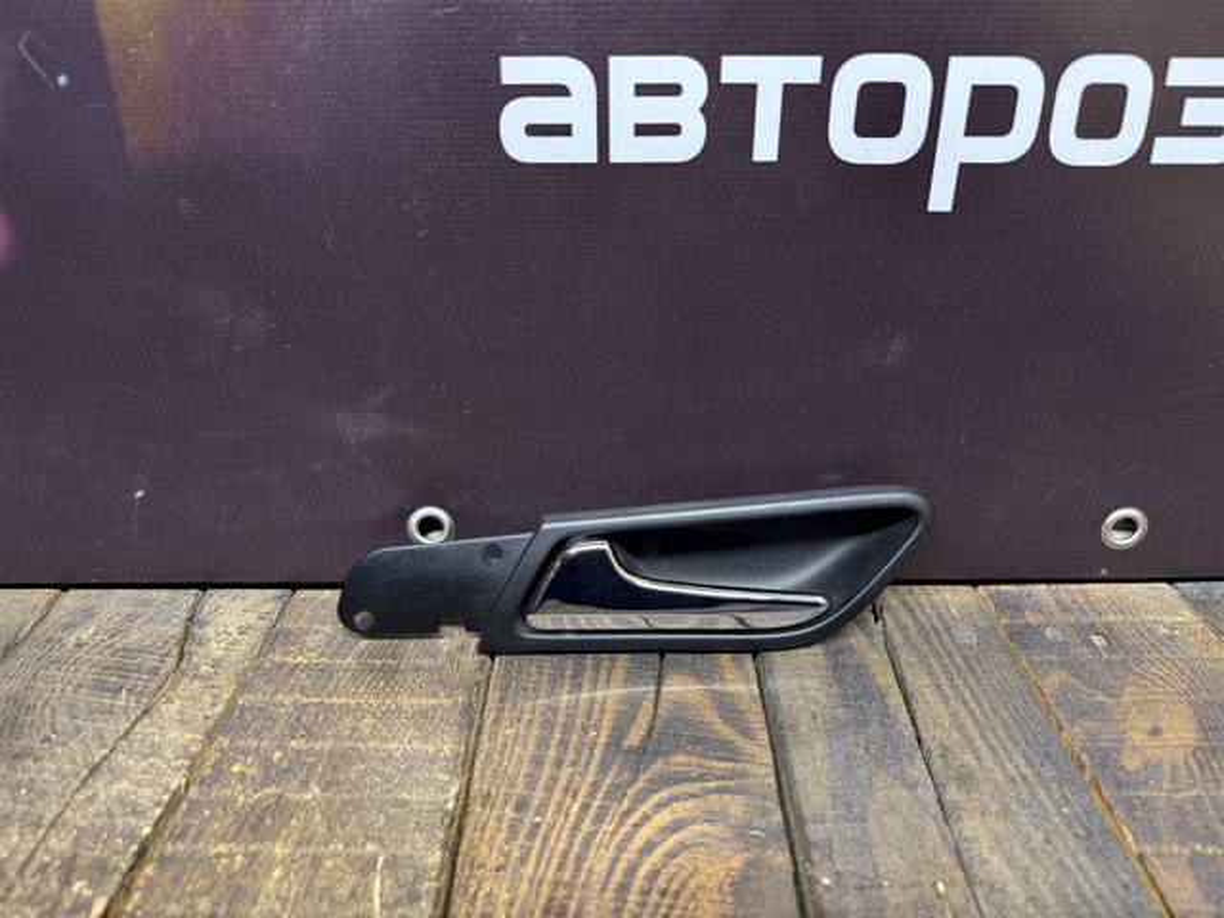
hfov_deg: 71.6
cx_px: 612
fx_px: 849
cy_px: 459
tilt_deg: -25.2
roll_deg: +0.1
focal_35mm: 24
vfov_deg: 56.8
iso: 320
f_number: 1.78
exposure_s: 1/50
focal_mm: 6.76
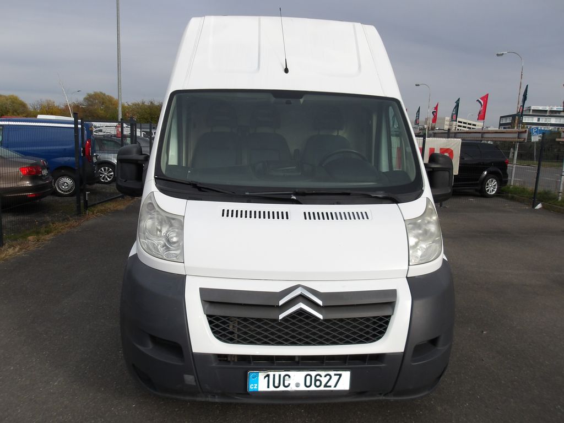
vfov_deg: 51.4
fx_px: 440
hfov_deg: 65.3
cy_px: 212
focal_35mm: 27
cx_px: 282
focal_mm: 4.9
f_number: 3
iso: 100
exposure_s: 1/906
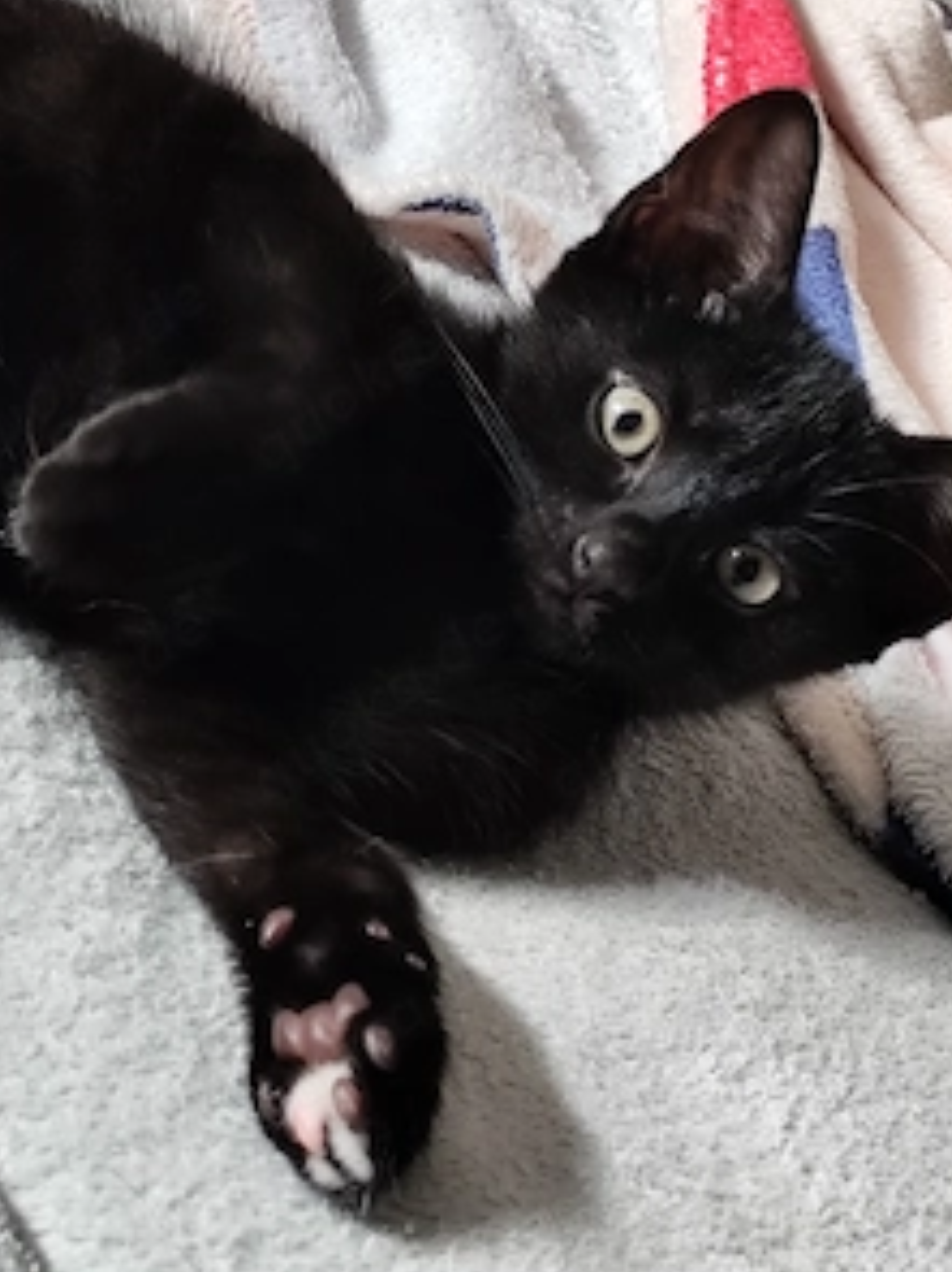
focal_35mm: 107
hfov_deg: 13.8
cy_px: 440
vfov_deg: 18.3
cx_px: 534
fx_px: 3926
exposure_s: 1/25
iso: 400
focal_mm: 6.14
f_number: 1.65
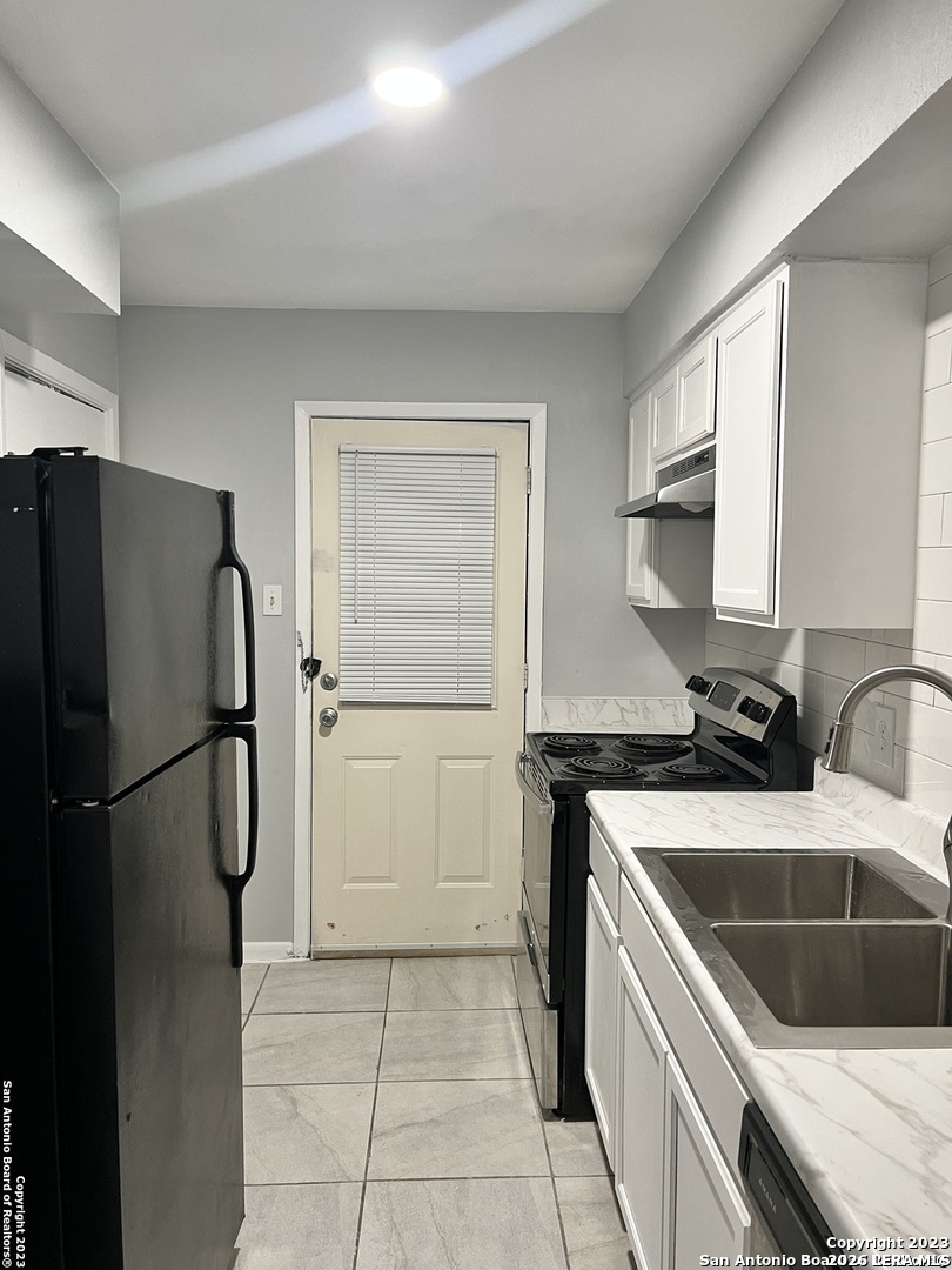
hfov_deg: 53.1
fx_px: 953
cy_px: 635
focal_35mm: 26
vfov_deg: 67.3
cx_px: 476
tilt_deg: -4.1
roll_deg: -0.8
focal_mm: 5.7
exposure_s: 1/60
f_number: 1.5
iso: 160
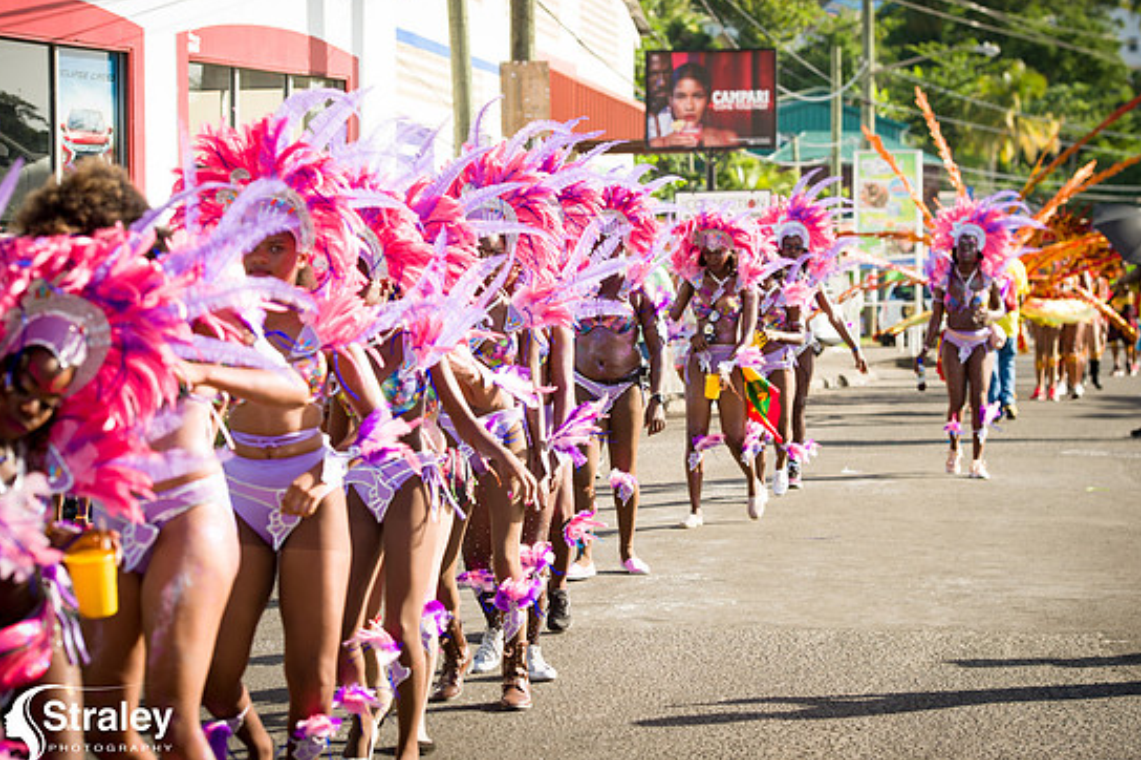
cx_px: 594
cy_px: 374
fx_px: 3041
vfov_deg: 14.2
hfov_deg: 21.3
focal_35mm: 96
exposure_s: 1/200
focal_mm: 90
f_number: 5.6
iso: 100
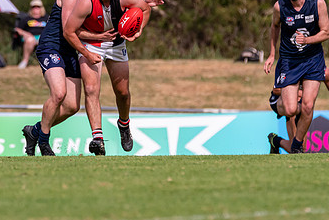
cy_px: 51
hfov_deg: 2.1
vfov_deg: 1.4
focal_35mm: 974
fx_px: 8909
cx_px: 96
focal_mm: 420
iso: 800
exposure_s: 1/3200
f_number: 6.3
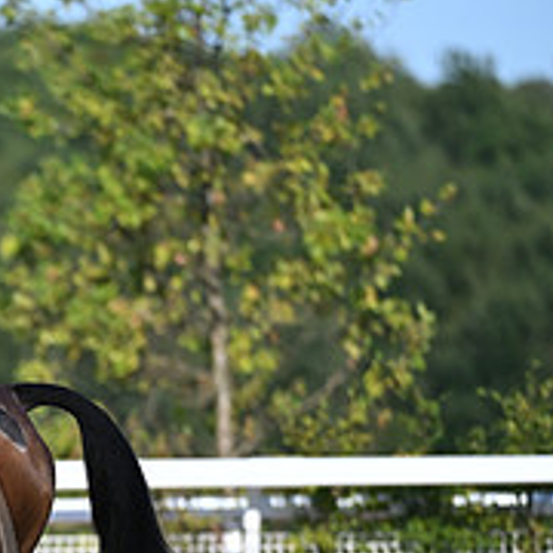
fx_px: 15309
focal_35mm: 847
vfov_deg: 2.1
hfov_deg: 2.1
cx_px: -329
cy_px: 561
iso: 400
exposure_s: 1/1600
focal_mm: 310
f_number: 4.5
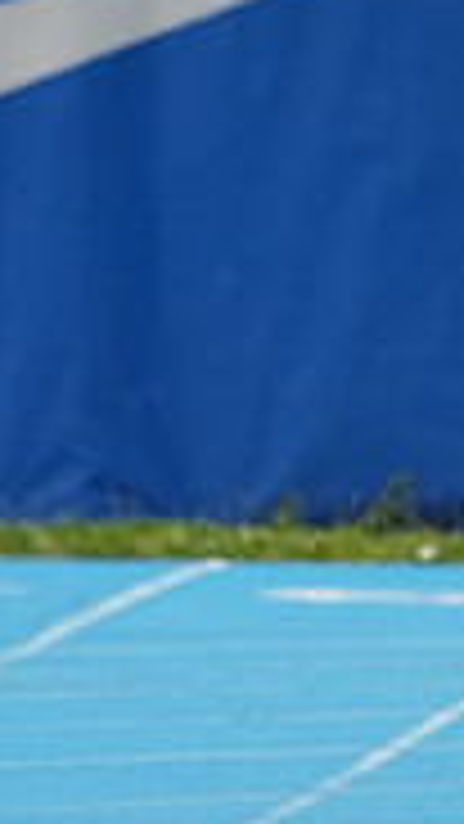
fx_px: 32532
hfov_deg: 0.8
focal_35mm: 1488
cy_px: 272
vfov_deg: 1.5
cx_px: 1225
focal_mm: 448
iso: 500
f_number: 6.3
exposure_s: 1/1250
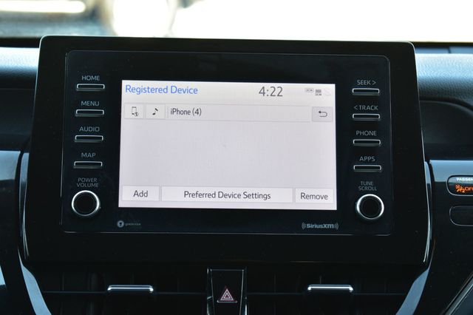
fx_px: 1083
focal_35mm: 82
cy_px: 158
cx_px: 236
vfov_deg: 16.5
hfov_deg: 24.6
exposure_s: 1/30
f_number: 7.1
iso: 400
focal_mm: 55
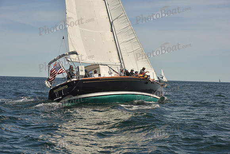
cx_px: 115
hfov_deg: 28.8
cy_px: 77
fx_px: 447
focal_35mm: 70
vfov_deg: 19.5
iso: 250
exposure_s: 1/640
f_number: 9
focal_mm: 70
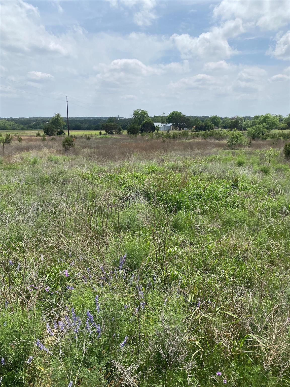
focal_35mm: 26
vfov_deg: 67.3
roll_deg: -0.5
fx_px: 290
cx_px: 145
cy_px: 194
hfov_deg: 53.1
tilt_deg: -13.2
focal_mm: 4.25
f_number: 1.8
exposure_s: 1/4808
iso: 32
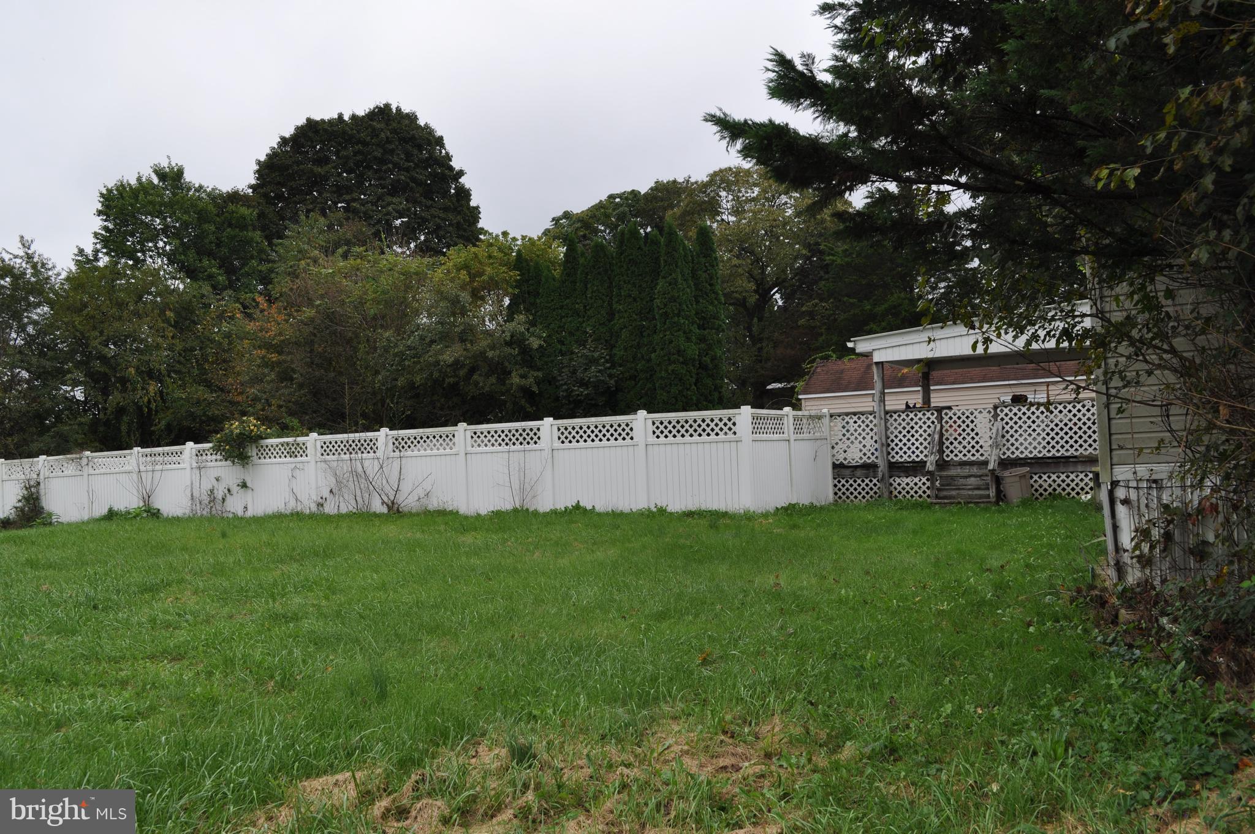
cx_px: 628
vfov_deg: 43.5
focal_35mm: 30
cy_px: 417
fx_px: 1044
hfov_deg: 62.0
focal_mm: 20
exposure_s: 1/250
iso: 200
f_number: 8
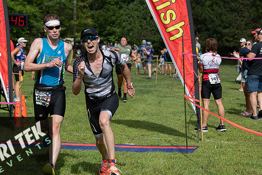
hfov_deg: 18.3
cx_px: 126
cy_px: 91
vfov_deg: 12.2
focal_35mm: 112
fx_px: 815
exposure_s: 1/1000
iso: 200
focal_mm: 102
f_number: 6.3
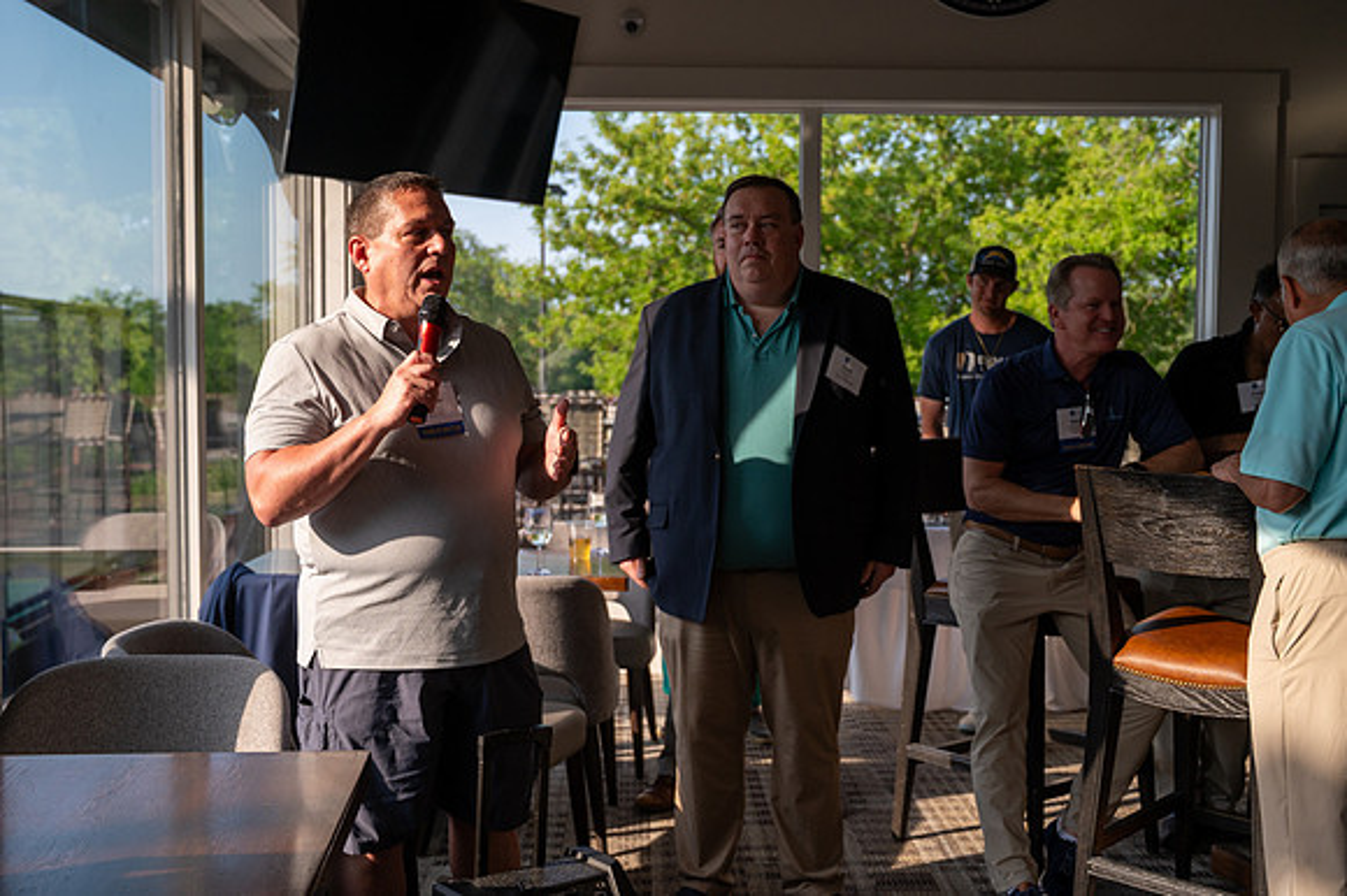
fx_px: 1458
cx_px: 674
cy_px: 448
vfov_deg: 34.2
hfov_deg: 49.6
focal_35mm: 39
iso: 640
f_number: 4
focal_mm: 39
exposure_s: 1/1600
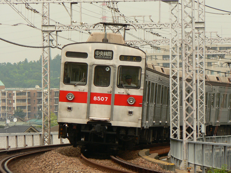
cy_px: 86
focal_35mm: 301
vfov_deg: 4.9
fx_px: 2009
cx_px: 116
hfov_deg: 6.6
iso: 80
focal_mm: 50.1
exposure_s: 1/400
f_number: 4.5
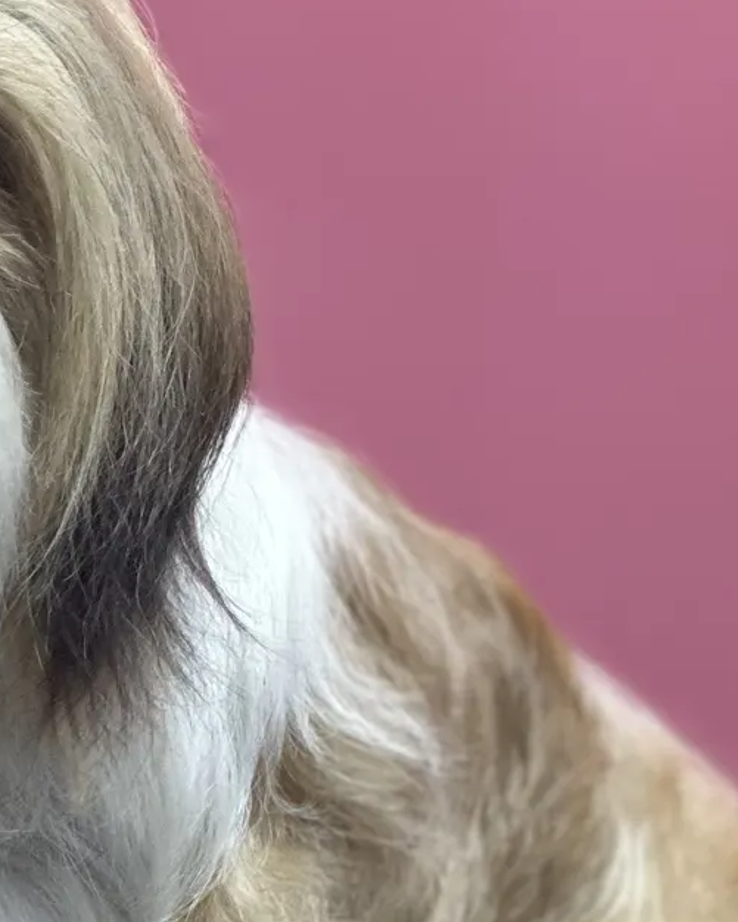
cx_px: 103
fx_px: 6114
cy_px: 278
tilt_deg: -5.3
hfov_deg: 6.9
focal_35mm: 224
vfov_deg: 8.6
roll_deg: -0.6
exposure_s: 1/50
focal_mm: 9
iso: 160
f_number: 2.8
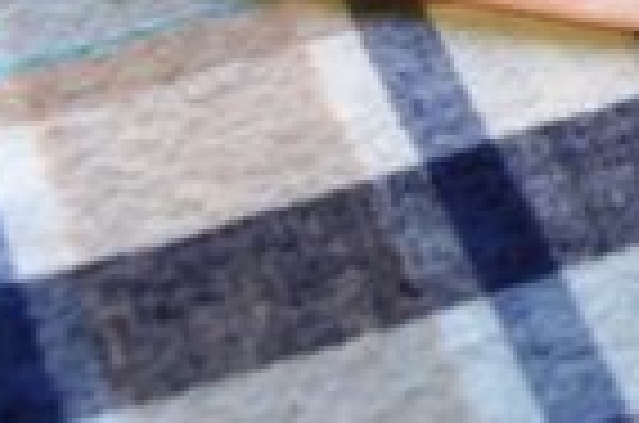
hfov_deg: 13.2
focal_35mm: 146
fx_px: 2588
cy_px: -7
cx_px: 999
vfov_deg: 9.3
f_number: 5
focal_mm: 23
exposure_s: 1/100
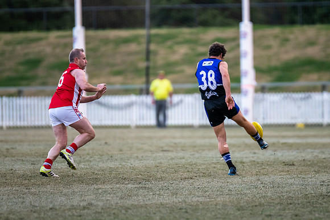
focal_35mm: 441
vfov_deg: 3.1
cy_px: 98
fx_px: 4042
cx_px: 191
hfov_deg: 4.7
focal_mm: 300
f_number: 2.8
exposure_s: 1/1250
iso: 1600
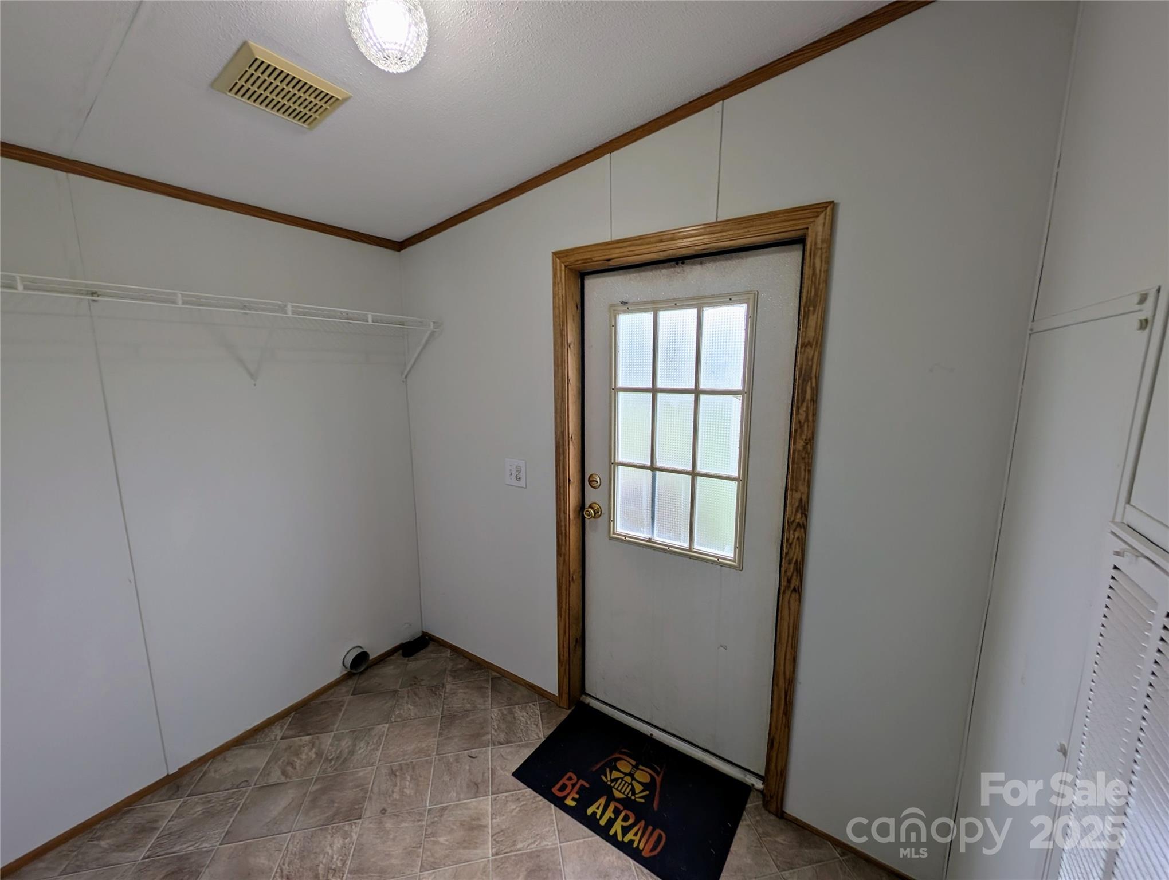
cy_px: 440
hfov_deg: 110.5
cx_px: 584
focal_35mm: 12
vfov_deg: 94.6
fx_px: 406
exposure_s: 1/177
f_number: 1.95
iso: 42
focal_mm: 2.23
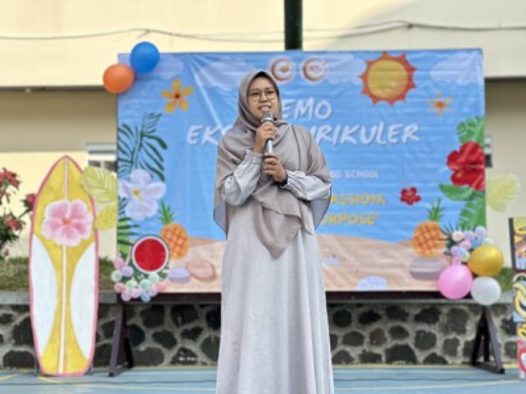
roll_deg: +0.9
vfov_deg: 19.1
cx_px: 263
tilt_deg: +5.0
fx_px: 1170
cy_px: 197
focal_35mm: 77
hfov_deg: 25.3
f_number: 2.8
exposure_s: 1/151
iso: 32
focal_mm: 9
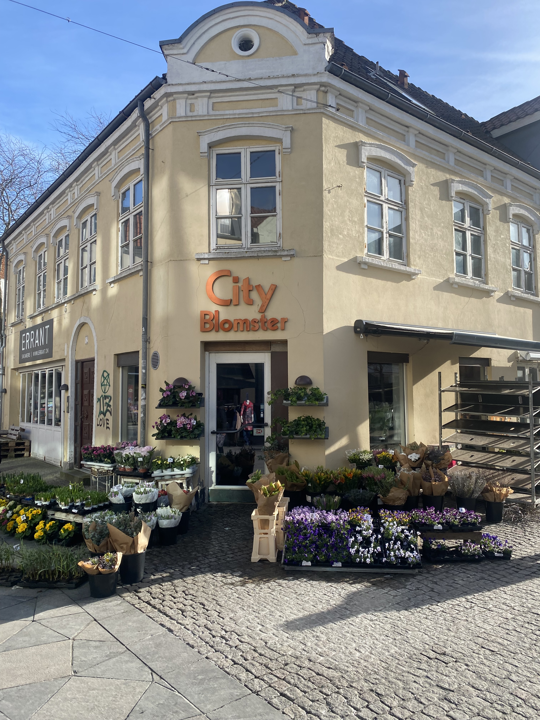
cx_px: 270
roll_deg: -0.1
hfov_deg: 53.1
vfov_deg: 67.3
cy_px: 360
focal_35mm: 26
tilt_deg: +2.0
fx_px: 541
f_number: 1.8
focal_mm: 4.25
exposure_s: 1/1330
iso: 32
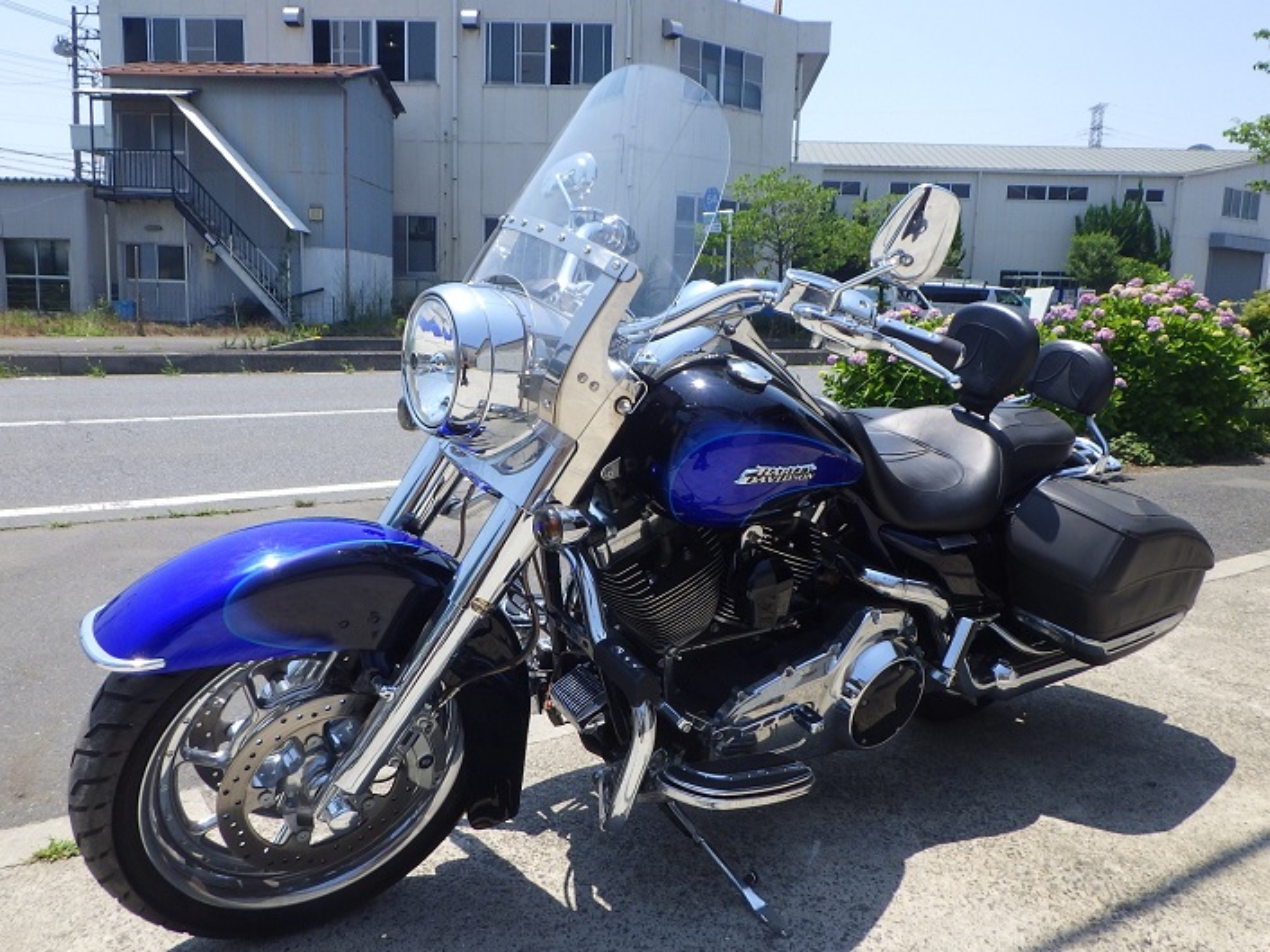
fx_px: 1027
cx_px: 635
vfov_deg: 49.7
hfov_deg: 63.5
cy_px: 476
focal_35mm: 28
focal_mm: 5
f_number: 4.2
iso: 125
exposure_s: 1/640
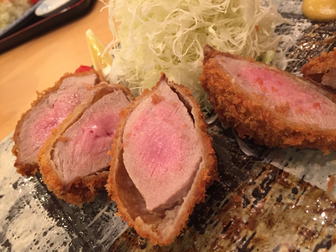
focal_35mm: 29
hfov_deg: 61.7
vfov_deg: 48.2
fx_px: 281
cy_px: 126
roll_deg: +32.3
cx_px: 168
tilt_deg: -39.8
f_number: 2.2
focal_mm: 4.15
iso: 160
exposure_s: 1/30
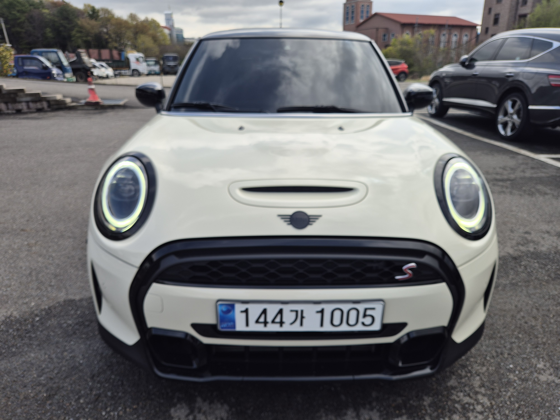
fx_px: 372
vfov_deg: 58.9
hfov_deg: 73.9
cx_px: 280
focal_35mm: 23
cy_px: 210
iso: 25
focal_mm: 5.4
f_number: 1.8
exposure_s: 1/1536
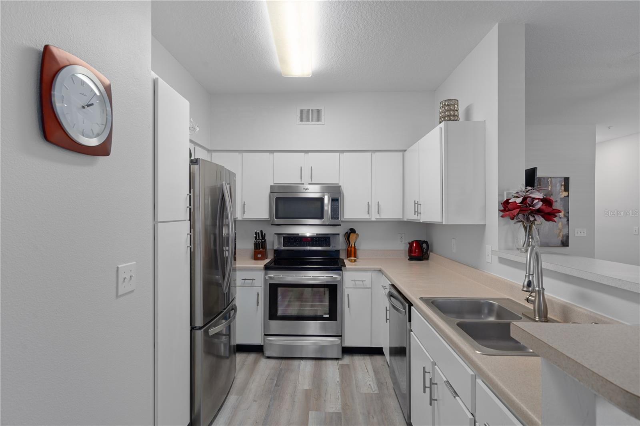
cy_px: 213
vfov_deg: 67.4
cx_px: 320
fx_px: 320
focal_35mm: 18
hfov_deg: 90.0
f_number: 9
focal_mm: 18
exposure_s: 1/2
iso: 320
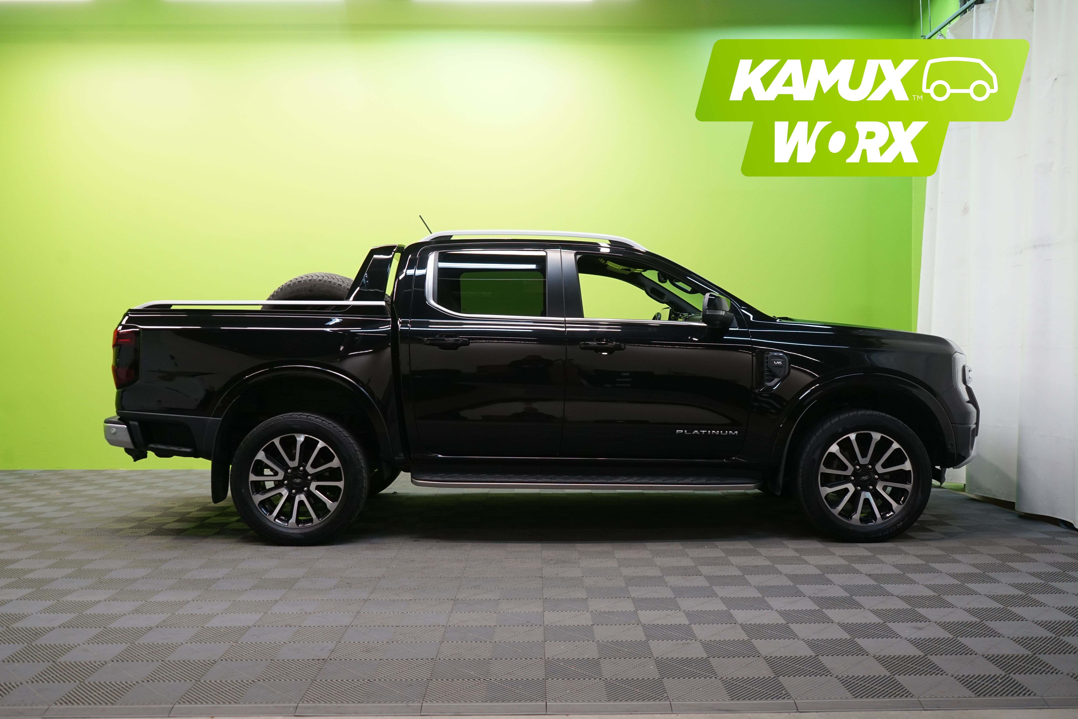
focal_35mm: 30
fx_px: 898
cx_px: 539
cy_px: 360
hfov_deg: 61.9
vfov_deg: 43.6
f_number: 5.6
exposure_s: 1/50
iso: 800
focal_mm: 30
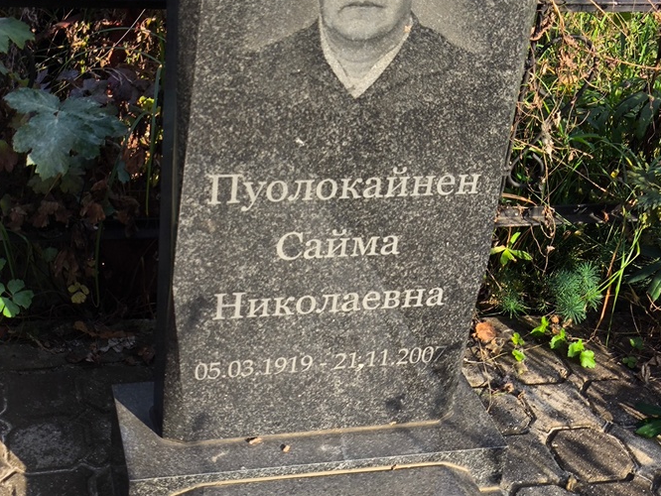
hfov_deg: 32.1
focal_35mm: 60
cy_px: 251
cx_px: 279
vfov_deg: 24.4
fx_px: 1146
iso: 50
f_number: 1.7
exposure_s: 1/470
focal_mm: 4.71
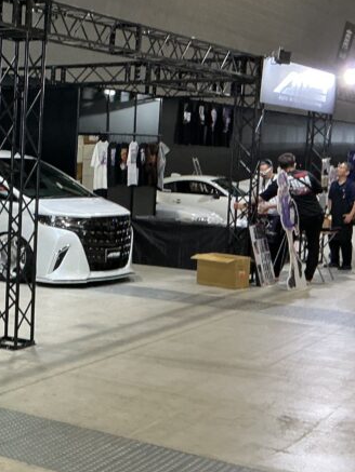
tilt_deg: -5.3
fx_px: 929
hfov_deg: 20.0
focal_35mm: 68
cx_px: -95
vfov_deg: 28.6
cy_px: 230
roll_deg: -2.1
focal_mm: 3
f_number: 1.8
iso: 125
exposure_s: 1/60
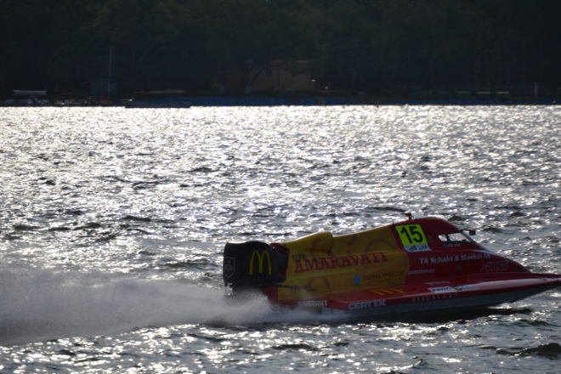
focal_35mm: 300
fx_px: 4675
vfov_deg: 4.6
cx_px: 280
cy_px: 187
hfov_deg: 6.9
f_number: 7.1
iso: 250
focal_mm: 200
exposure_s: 1/2000
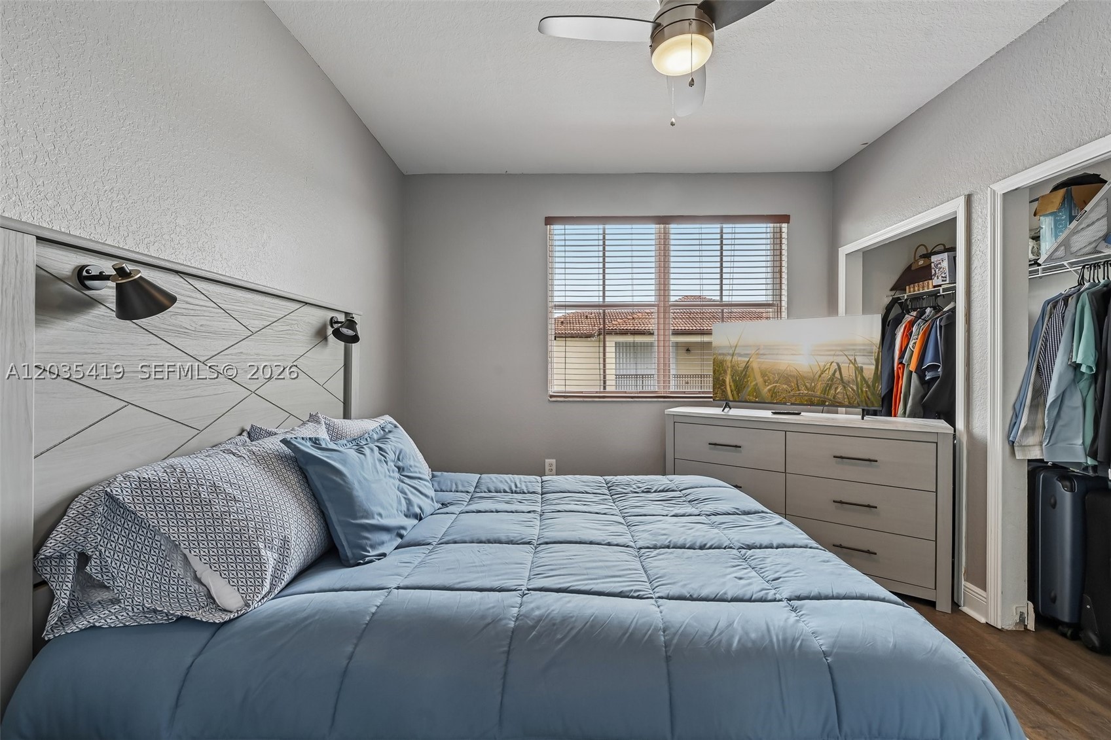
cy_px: 370
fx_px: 432
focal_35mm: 14
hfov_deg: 104.3
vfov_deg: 81.2
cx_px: 556
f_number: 8
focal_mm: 14
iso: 100
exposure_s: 1/60
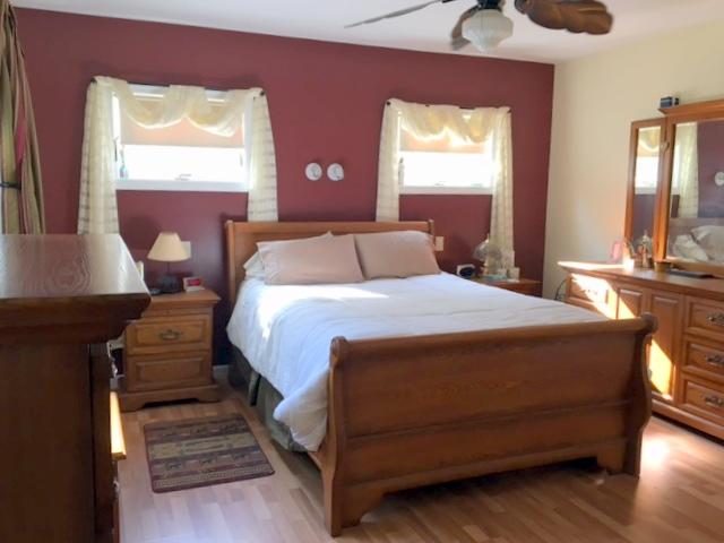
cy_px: 272
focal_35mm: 29
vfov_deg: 48.2
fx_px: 607
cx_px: 362
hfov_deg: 61.7
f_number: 2.2
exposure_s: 1/30
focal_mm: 4.15
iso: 50
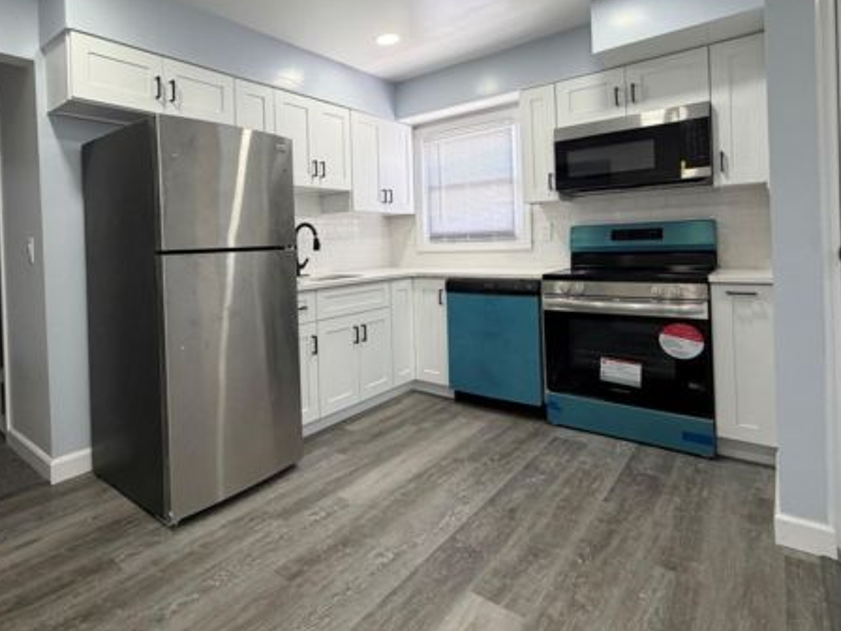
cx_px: 304
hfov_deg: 79.9
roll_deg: +2.0
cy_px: 244
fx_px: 486
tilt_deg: -0.1
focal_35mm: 20
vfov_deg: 65.2
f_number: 2.2
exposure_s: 1/121
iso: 250
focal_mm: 2.22
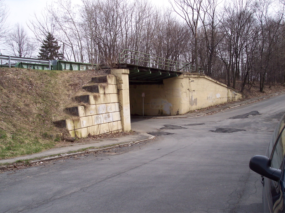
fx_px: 313
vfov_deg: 37.7
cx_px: 142
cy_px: 106
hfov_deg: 49.0
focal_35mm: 38
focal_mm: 8
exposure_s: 1/500
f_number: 4.8
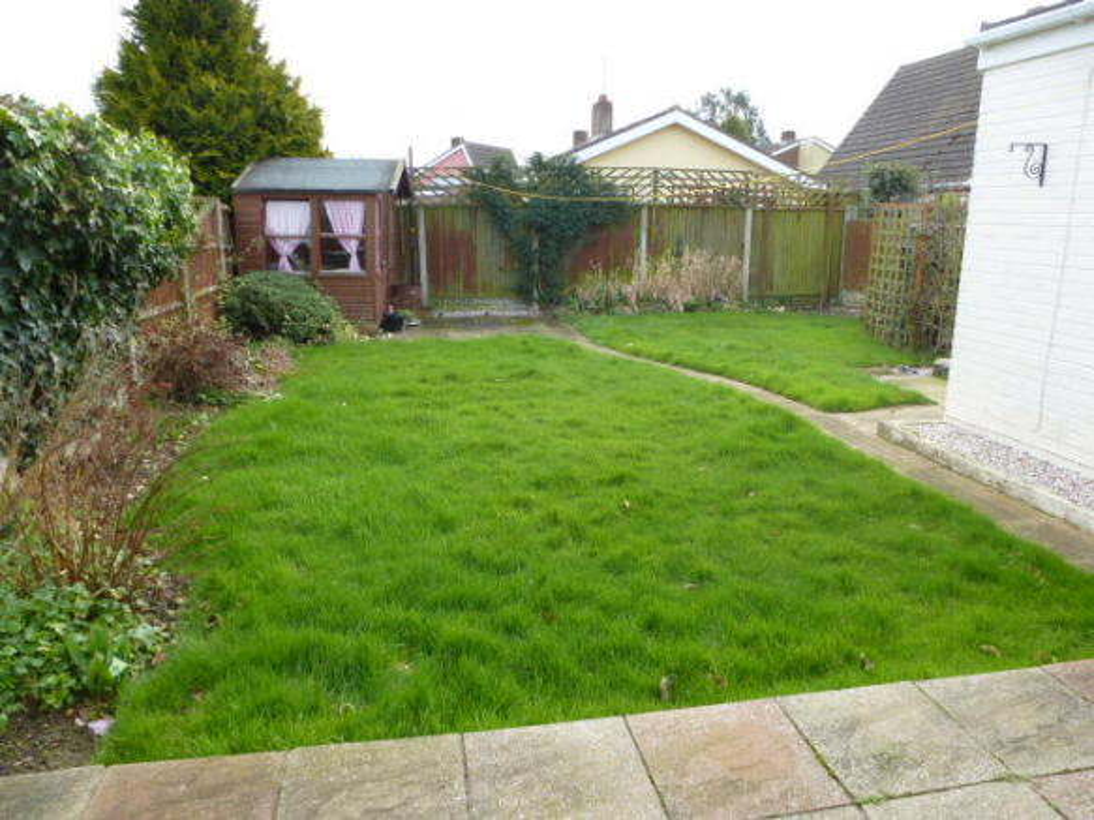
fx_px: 758
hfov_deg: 71.6
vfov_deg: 56.8
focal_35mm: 24
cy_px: 410
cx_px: 547
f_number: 4
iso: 100
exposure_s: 1/125
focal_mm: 4.3
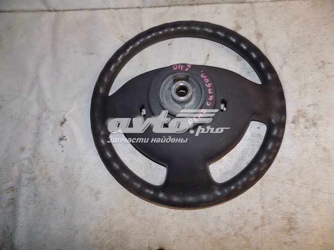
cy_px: 125
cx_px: 167
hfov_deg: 73.9
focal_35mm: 23
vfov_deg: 58.9
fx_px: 222
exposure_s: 1/30
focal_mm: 4
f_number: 3.1
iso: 200
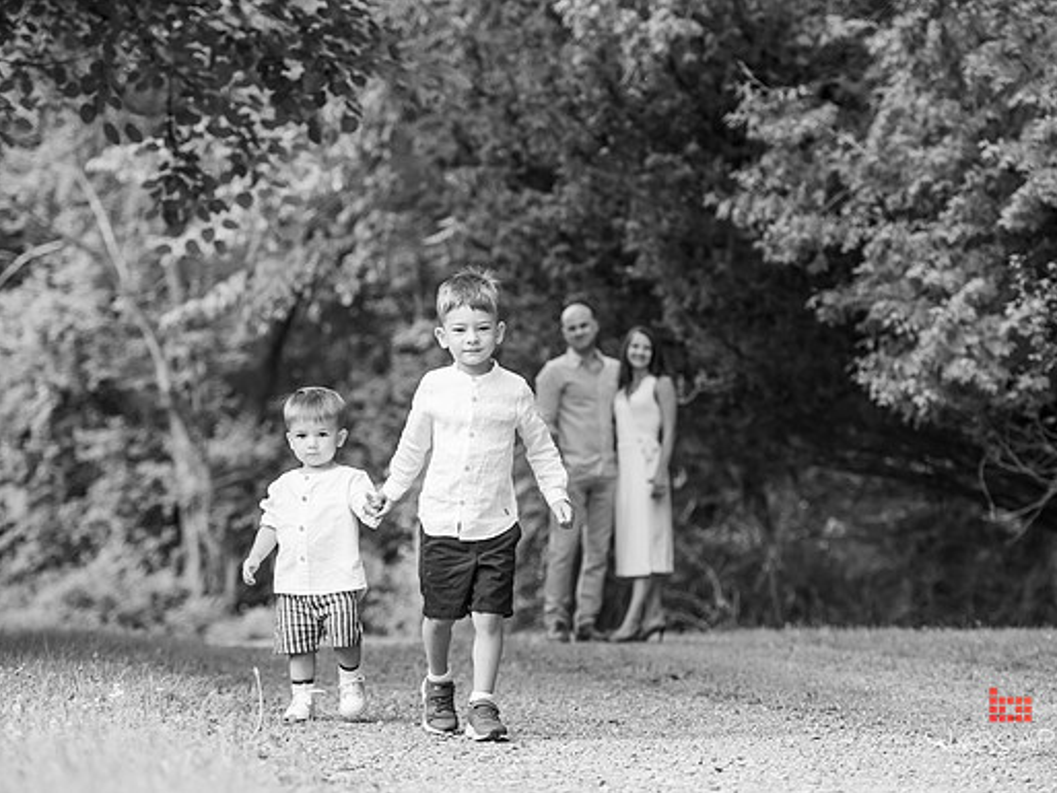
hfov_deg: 19.6
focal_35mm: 100
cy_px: 396
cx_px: 538
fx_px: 3054
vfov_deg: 14.8
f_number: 4
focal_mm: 92
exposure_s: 1/640
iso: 200
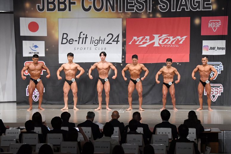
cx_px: 116
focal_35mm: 97
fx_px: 622
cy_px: 77
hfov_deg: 21.0
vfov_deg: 14.1
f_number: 5.6
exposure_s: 1/400
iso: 6400
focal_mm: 65
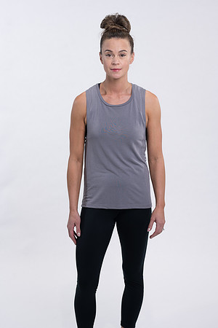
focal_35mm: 85
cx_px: 109
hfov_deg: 16.1
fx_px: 772
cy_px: 164
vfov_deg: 23.9
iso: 200
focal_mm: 85
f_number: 4
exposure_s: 1/125
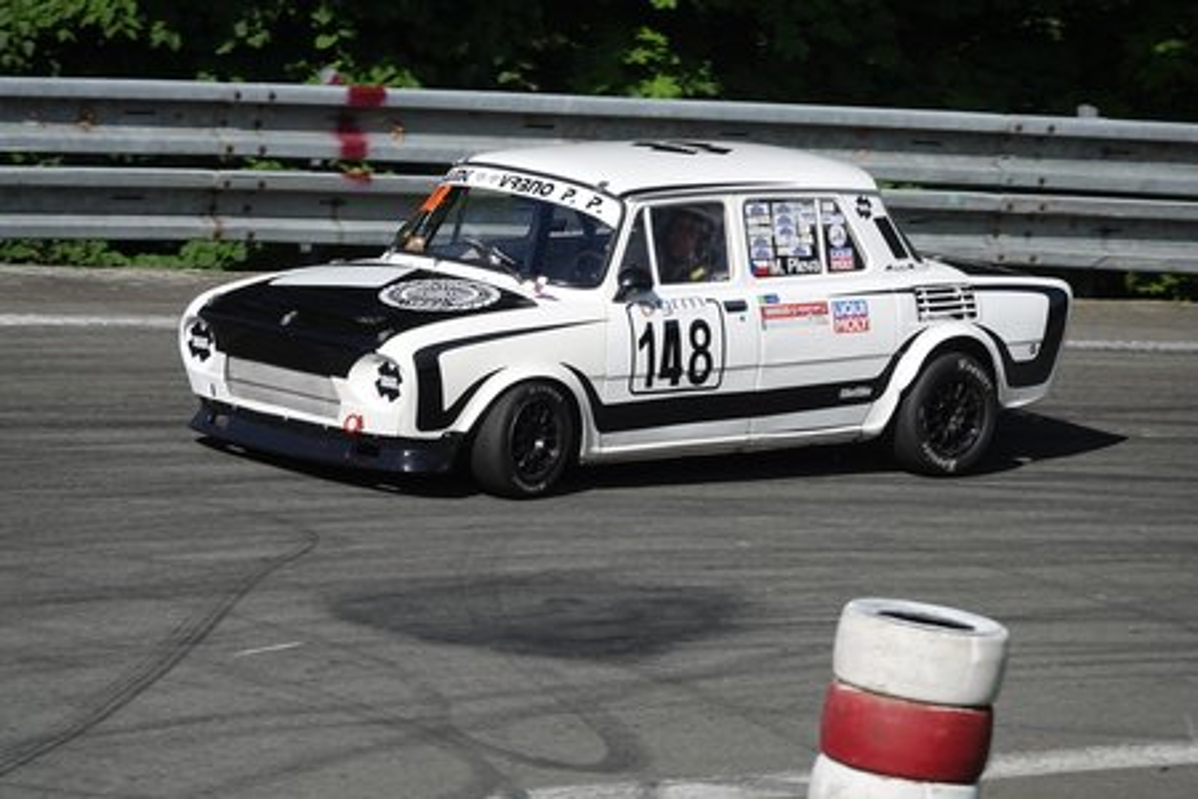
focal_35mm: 310
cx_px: 599
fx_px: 10315
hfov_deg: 6.6
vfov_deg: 4.4
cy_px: 400
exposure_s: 1/800
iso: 100
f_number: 5
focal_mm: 113.69
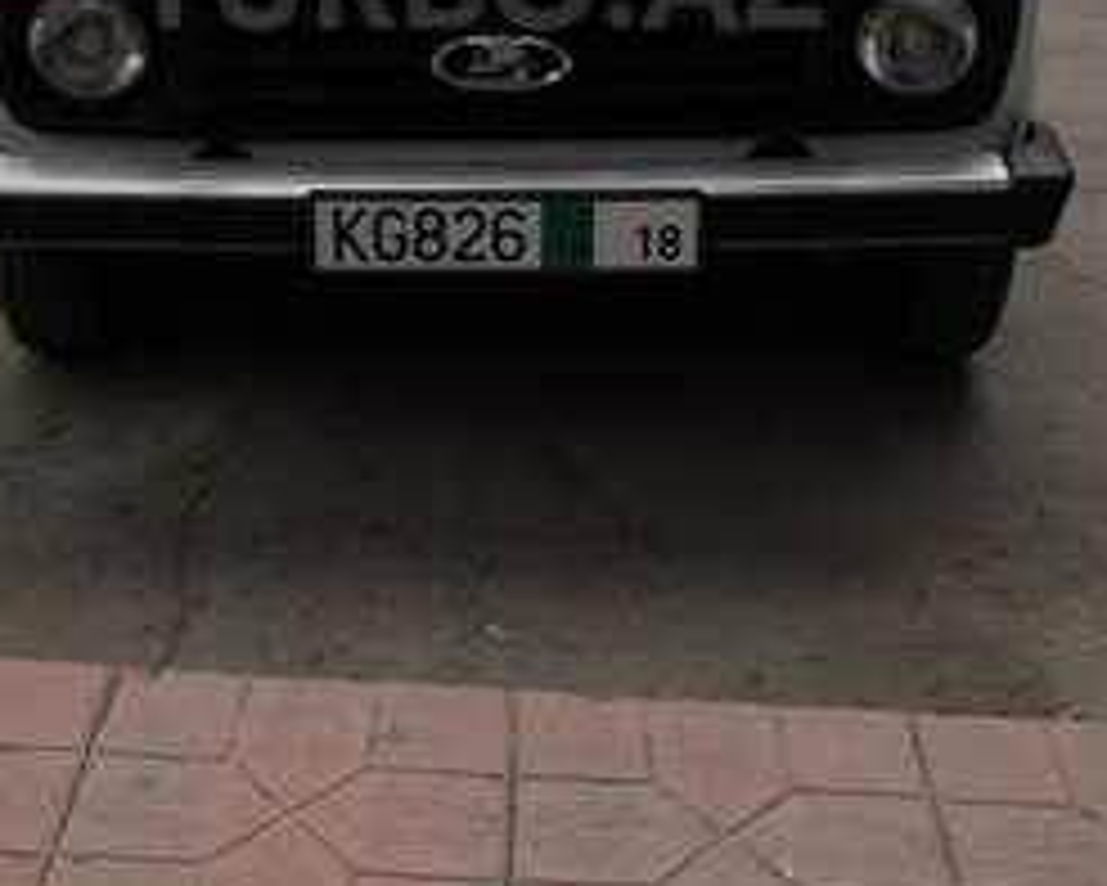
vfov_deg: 26.0
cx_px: 477
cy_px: -22
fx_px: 1803
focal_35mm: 55
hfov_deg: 34.1
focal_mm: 3.7
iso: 40
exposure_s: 1/310
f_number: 1.9
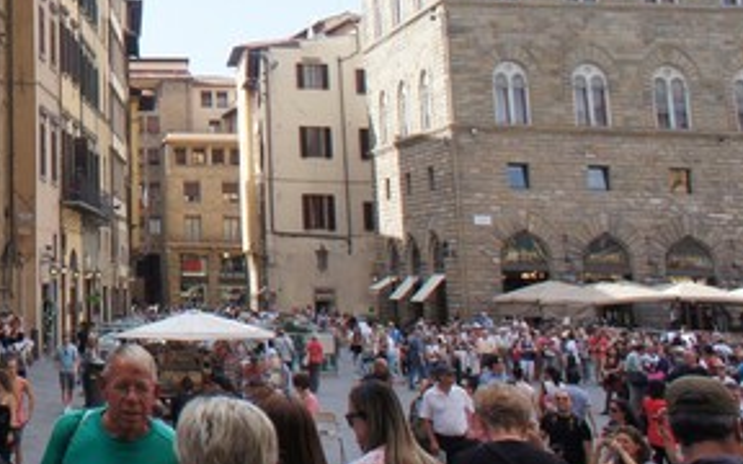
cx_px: -209
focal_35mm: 68
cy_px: -49
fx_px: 1377
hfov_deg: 26.0
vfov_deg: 18.4
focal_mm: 16
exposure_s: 1/400
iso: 200
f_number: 6.3
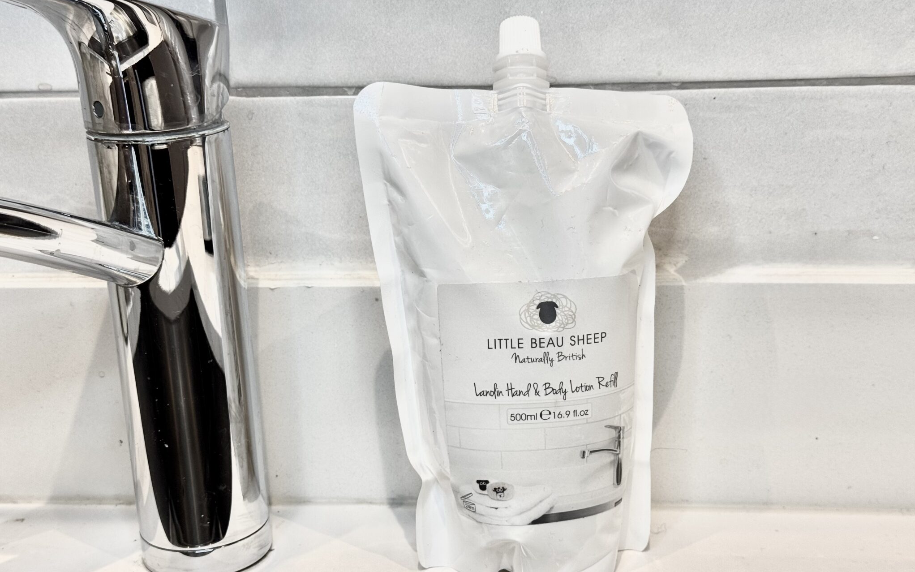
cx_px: 458
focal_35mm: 51
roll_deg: +0.9
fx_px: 1272
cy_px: 307
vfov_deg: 25.3
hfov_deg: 39.6
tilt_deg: -15.5
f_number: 1.78
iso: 64
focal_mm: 6.76
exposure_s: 1/100
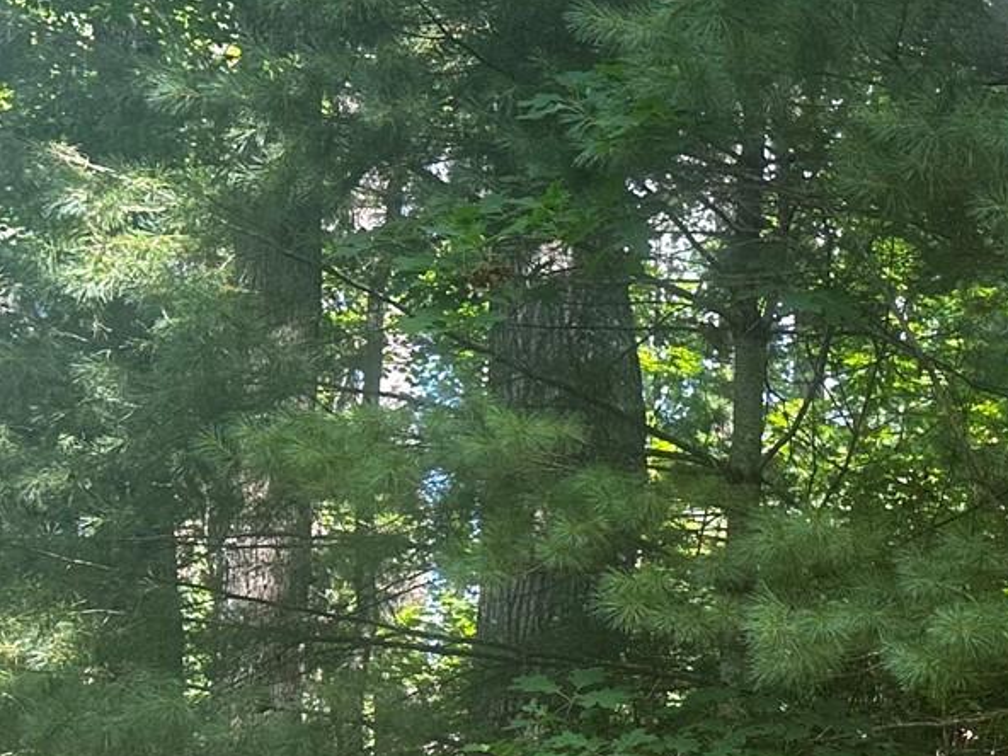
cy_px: 698
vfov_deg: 17.5
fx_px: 2417
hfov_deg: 21.1
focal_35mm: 83
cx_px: 1359
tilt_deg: +6.5
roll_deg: -1.5
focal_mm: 6.86
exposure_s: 1/121
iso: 100
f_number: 1.78
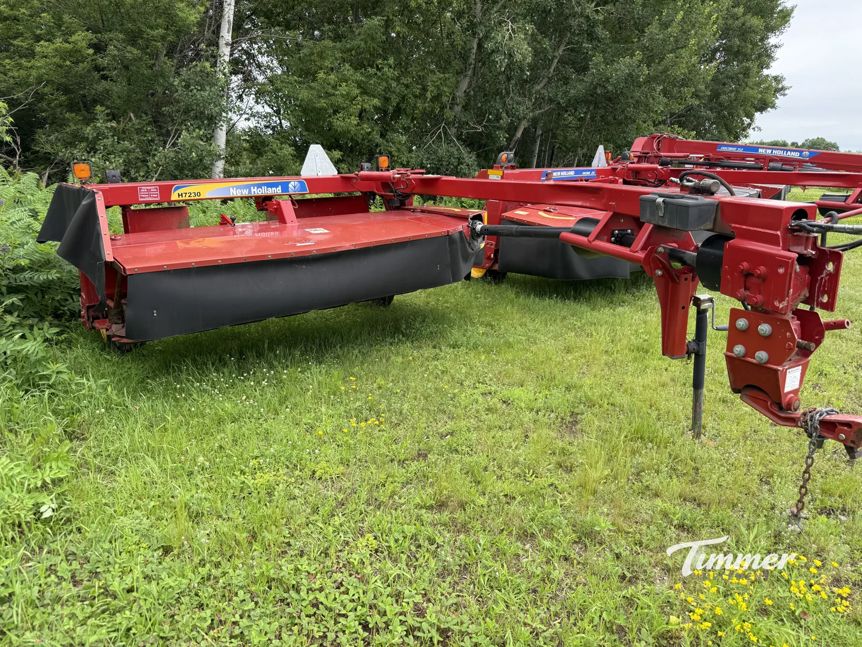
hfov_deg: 71.6
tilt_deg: -13.7
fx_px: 598
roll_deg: -2.9
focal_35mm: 24
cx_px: 431
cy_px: 324
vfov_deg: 56.8
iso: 80
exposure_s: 1/426
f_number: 1.78
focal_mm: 6.76
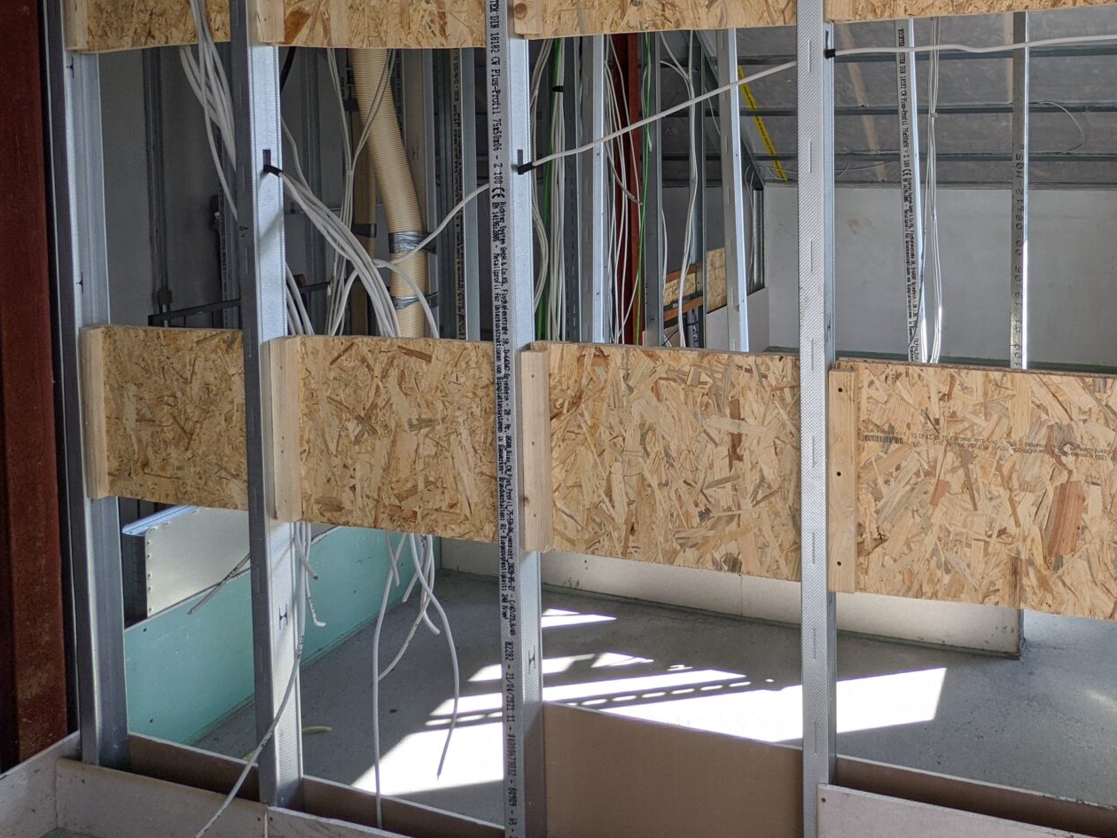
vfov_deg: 50.4
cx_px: 827
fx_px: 839
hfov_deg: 63.7
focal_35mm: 26
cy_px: 191
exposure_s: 1/127
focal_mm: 2.22
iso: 43
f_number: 2.2
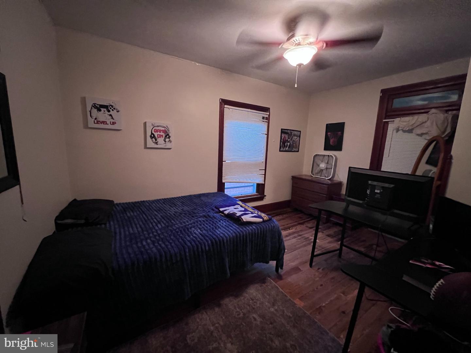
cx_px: 236
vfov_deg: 89.9
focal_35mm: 13
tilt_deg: -6.9
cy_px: 176
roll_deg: -1.5
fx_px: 177
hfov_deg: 106.2
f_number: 1.8
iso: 1000
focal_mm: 1.57
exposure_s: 1/40
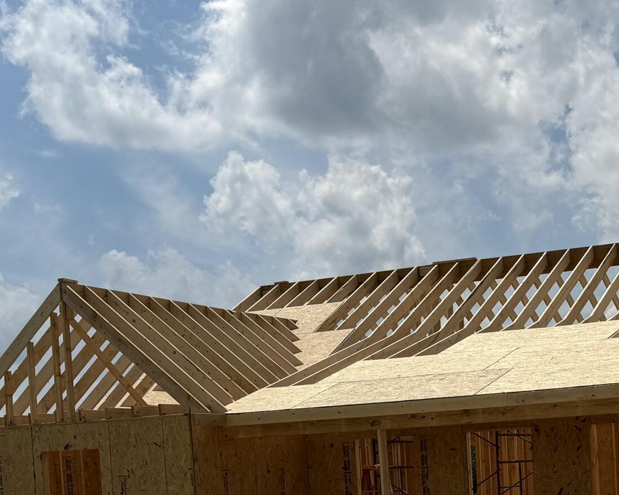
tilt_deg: -2.2
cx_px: 539
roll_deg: +3.5
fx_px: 1172
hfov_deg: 28.6
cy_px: 507
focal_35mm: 64
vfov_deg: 22.8
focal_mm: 6.76
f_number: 1.78
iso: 80
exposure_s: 1/10309
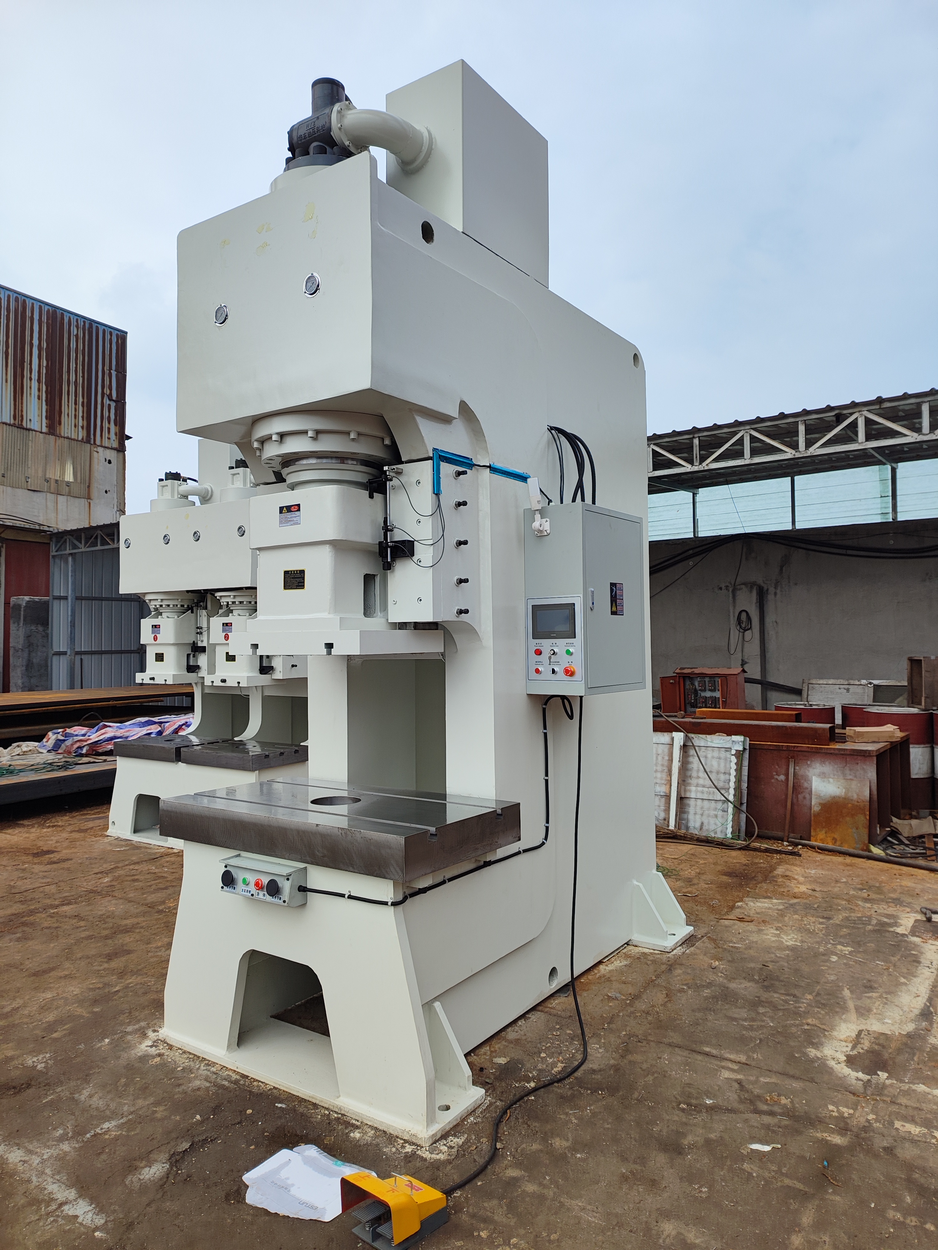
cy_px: 625
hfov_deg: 56.8
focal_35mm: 24
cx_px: 469
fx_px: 867
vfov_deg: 71.6
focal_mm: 5.26
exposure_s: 1/699
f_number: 1.65
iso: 50
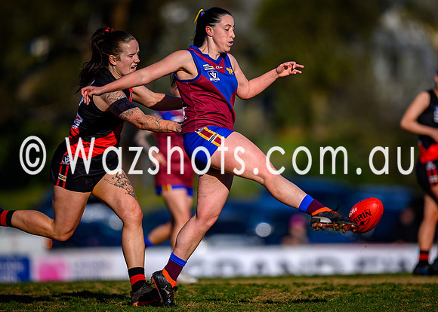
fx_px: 6856
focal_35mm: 551
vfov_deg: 2.6
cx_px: 241
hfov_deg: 3.7
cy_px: 154
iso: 110
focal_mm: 500
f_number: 4
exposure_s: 1/2000
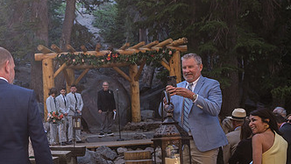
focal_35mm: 64
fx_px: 494
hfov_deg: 31.9
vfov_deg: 18.7
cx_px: 57
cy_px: 125
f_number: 2.8
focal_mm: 23
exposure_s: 1/280
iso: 160
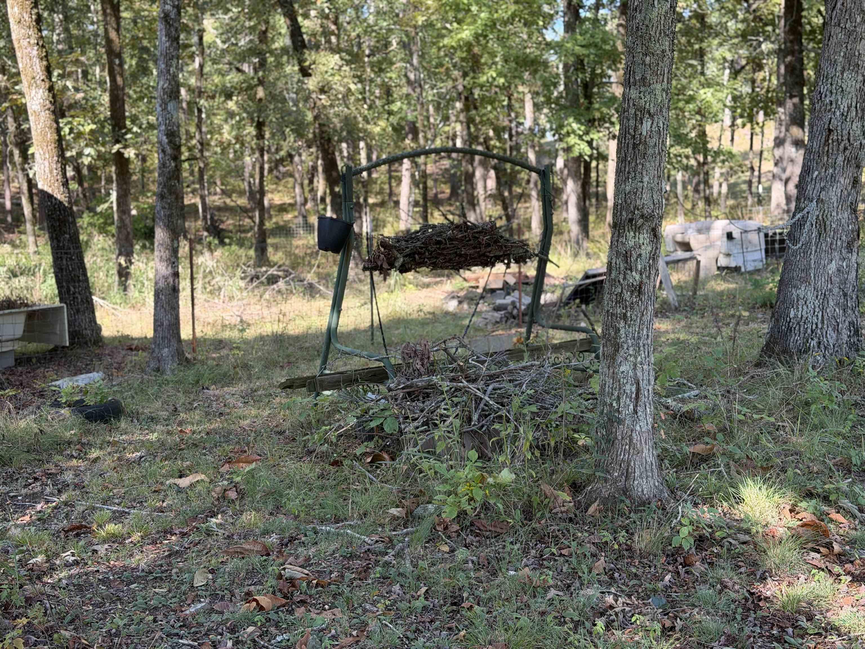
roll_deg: +0.0
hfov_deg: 39.7
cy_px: 324
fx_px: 1199
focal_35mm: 48
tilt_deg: -3.5
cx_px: 432
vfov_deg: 30.3
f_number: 1.78
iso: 80
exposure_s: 1/282
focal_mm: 6.76
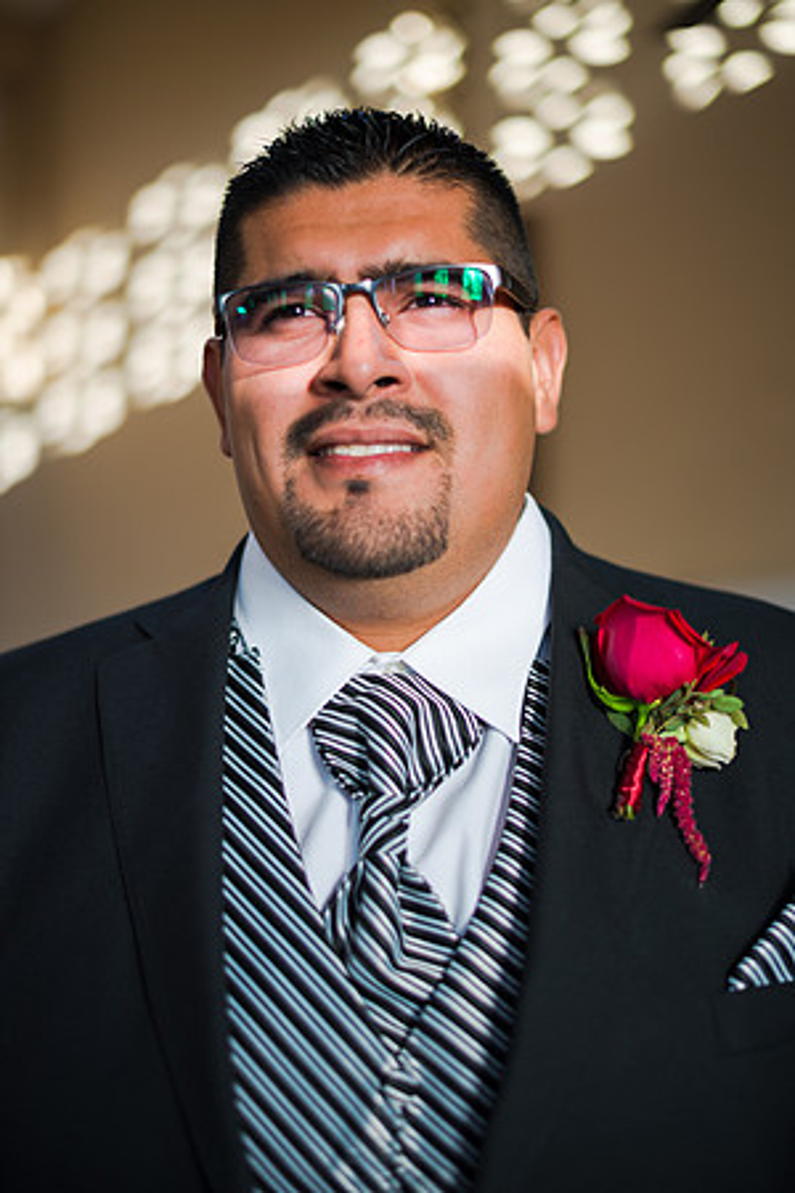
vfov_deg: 39.6
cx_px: 398
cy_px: 596
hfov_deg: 27.0
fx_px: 1656
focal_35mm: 50
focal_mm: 50
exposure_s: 1/200
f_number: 1.8
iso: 125
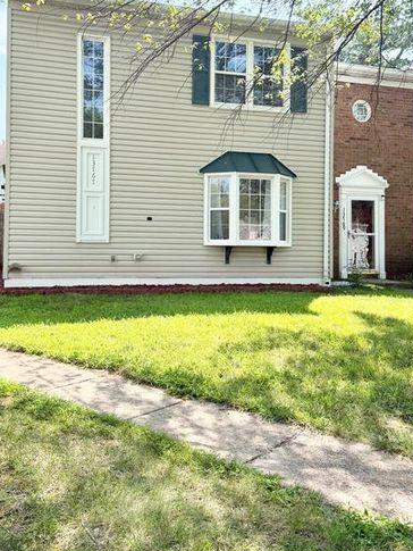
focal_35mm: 33
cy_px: 233
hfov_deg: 42.7
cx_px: 157
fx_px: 525
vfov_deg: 55.1
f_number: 1.78
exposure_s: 1/3021
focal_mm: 6.76
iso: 100
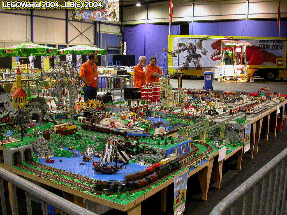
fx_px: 315
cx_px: 144
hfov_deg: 49.0
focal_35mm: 38
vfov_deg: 37.7
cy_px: 108
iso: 400
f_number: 2.6
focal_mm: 7.85
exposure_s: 1/14.7
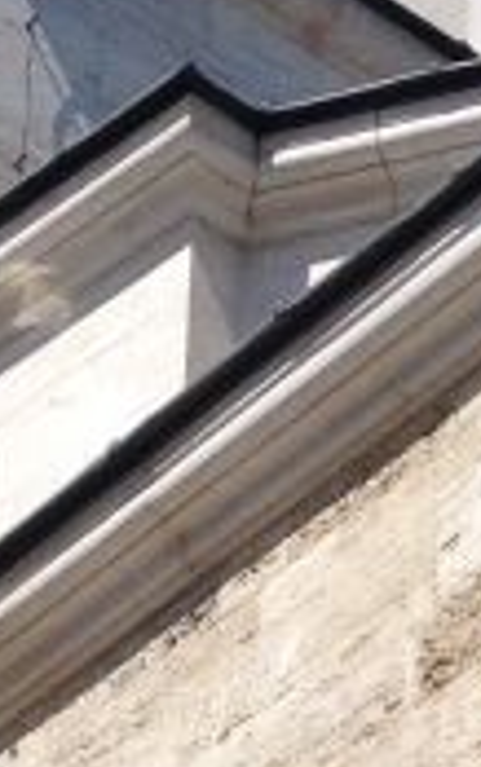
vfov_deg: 8.4
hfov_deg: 5.3
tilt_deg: +30.7
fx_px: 5109
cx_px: 810
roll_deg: +0.9
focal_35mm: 244
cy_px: 1252
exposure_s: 1/3247
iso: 50
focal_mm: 4.28
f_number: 2.4
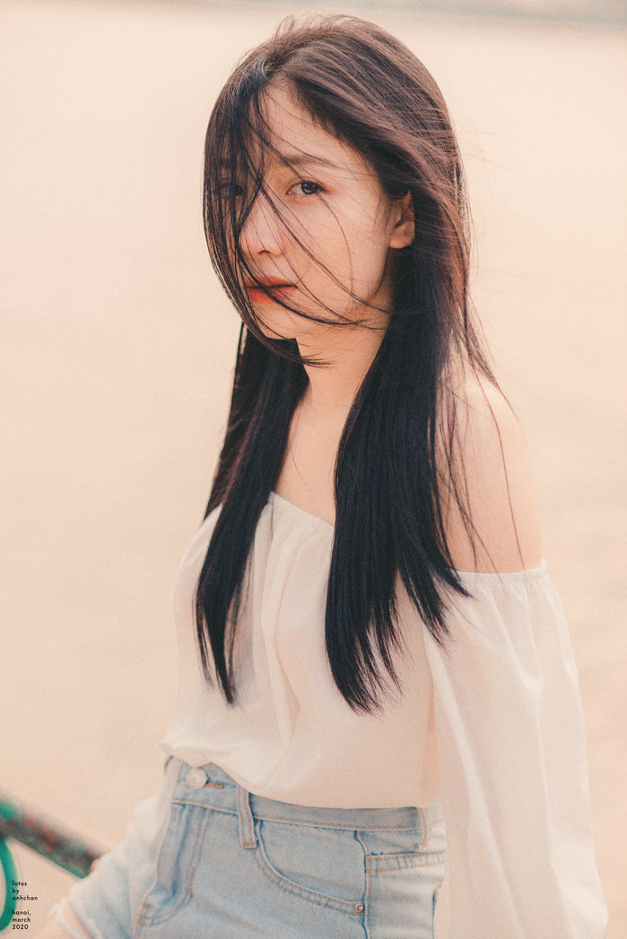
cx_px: 314
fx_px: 2220
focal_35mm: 85
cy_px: 470
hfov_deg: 16.1
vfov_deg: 23.9
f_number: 3.2
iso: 125
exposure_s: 1/500
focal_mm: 85
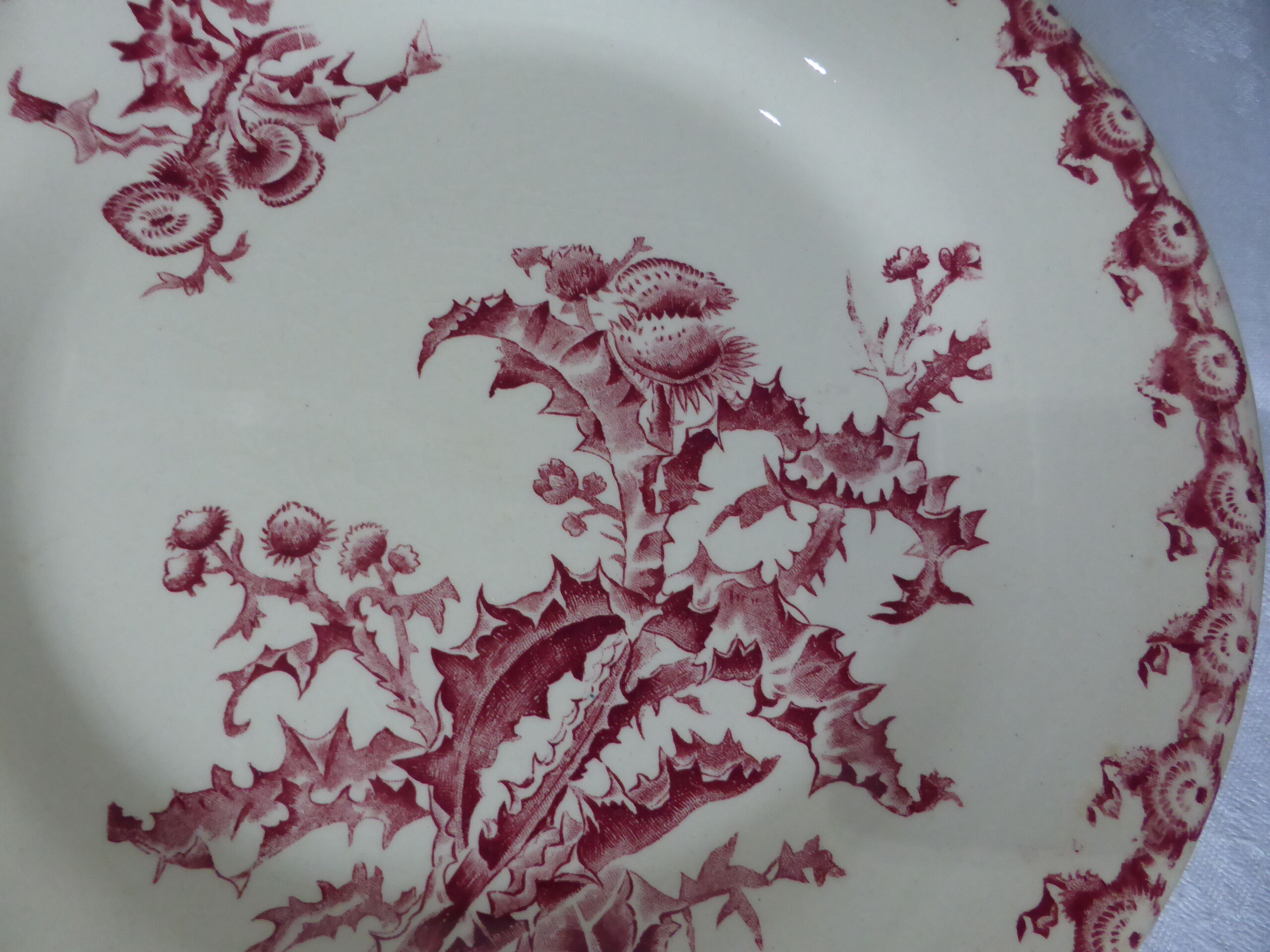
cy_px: 476
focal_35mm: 25
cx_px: 635
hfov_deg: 69.4
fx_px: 917
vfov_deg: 54.9
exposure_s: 1/50
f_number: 3.3
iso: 400
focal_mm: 4.3
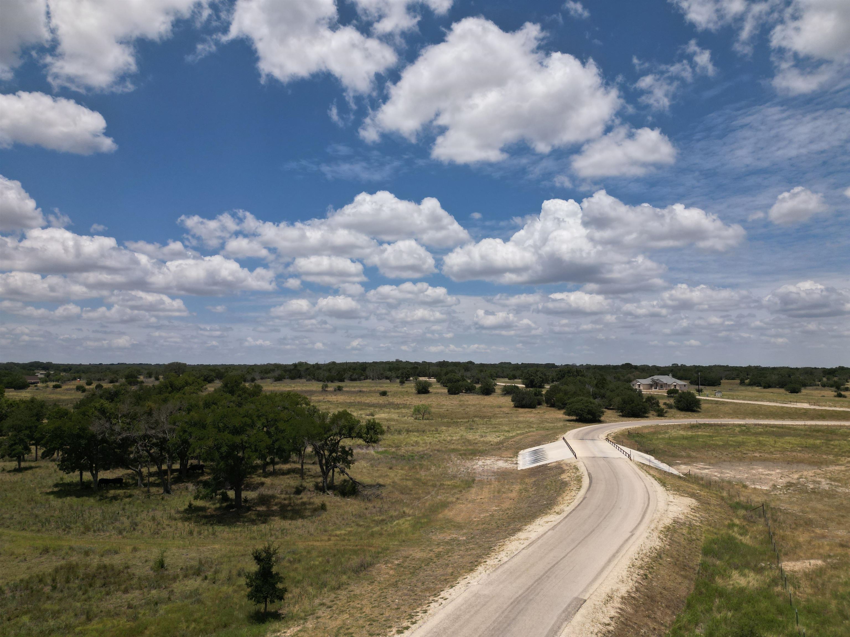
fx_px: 589
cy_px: 318
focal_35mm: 24
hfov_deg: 71.6
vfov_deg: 56.8
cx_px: 425
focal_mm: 6.72
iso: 110
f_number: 1.7
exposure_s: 1/120
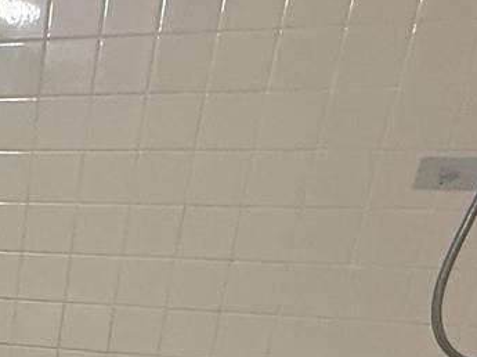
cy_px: 515
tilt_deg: -23.5
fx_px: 895
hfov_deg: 23.5
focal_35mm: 65
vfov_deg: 19.9
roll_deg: +1.0
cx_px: -247
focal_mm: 2.22
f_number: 2.2
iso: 250
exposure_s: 1/120
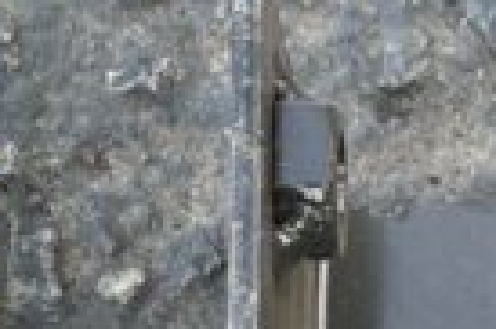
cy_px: 1287
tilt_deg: -88.6
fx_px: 2174
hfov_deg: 12.8
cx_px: 514
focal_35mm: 158
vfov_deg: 6.8
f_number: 1.6
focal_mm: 5.1
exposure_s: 1/214
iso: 32
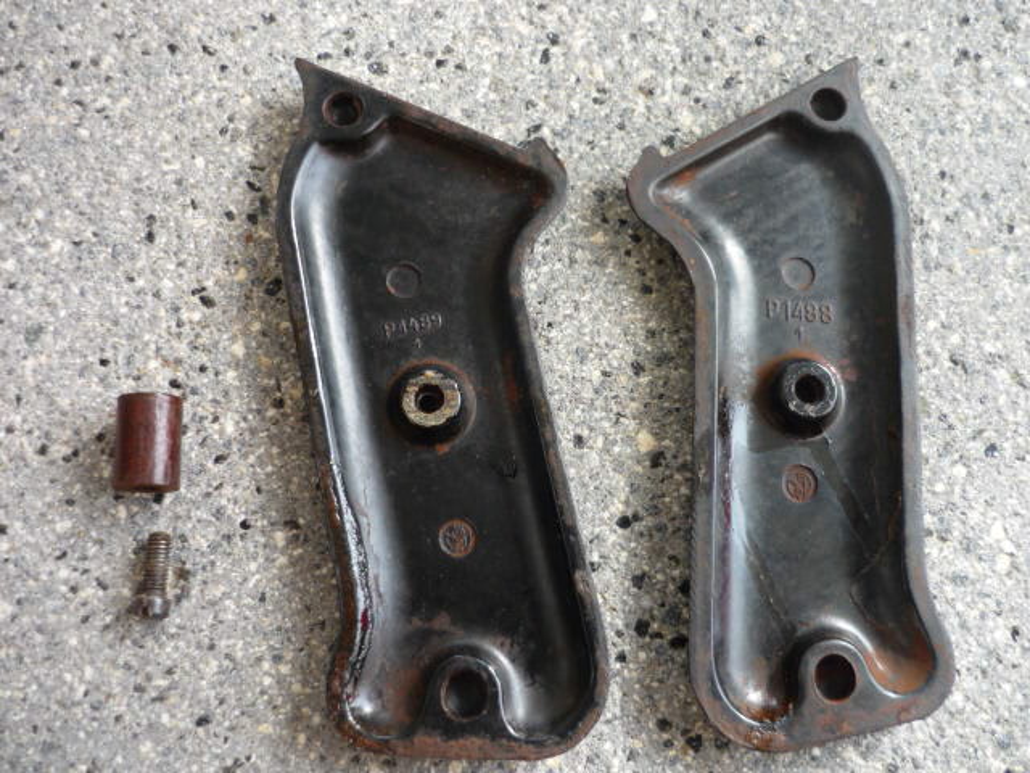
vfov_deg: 42.9
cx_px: 515
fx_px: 982
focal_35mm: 33
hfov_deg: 55.4
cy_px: 386
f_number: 2.8
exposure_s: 1/100
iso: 100
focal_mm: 5.5
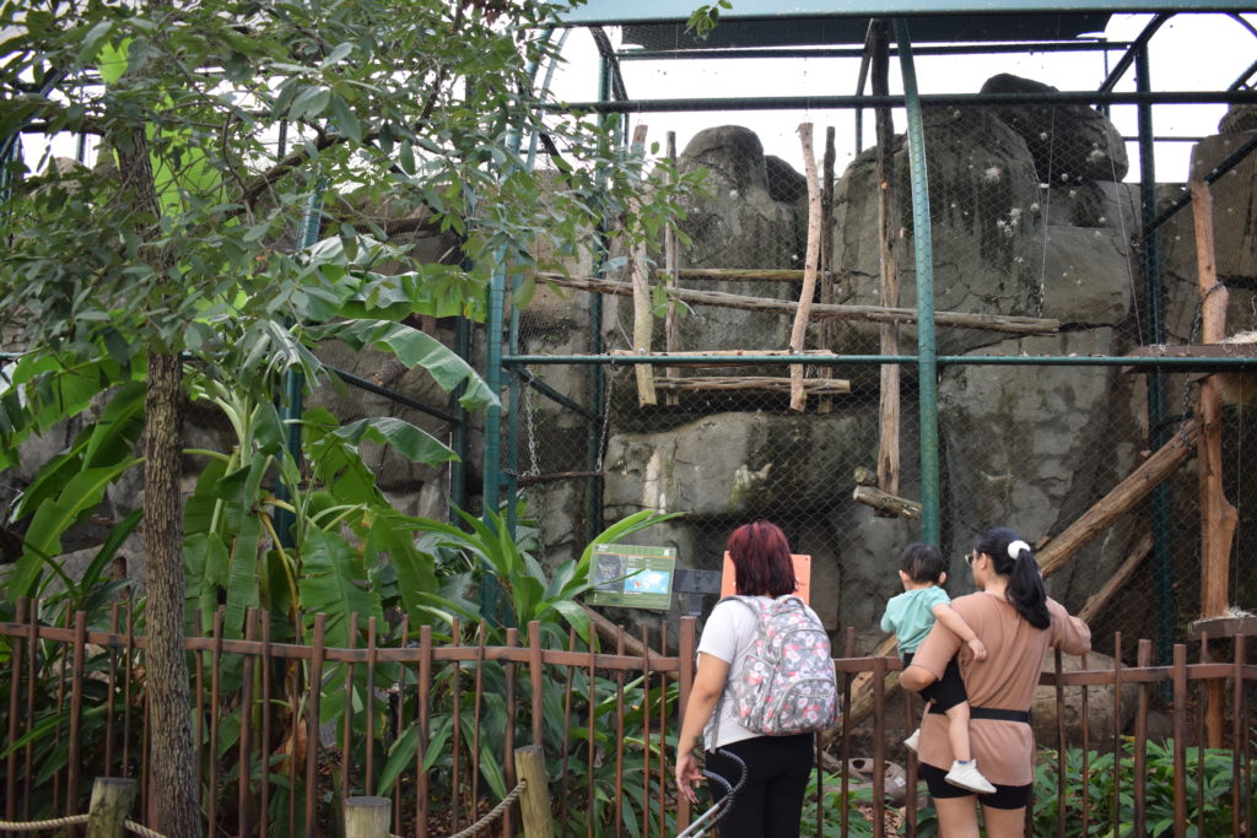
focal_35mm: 32
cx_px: 628
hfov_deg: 59.5
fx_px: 1100
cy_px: 419
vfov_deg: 41.7
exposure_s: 1/500
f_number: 3.8
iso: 1400
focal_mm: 21
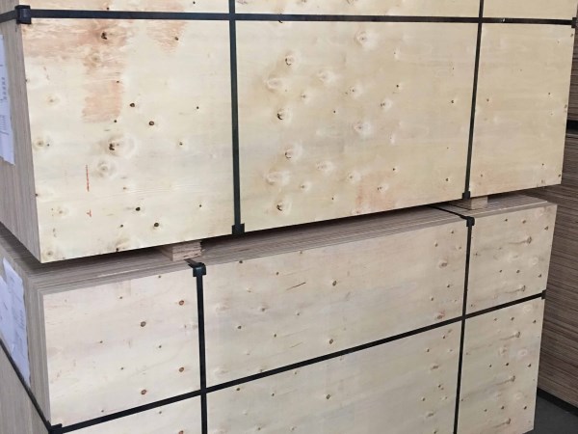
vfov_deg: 48.2
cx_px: 289
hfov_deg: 61.7
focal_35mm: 29
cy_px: 217
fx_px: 484
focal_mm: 4.15
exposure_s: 1/17
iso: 50
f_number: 2.2
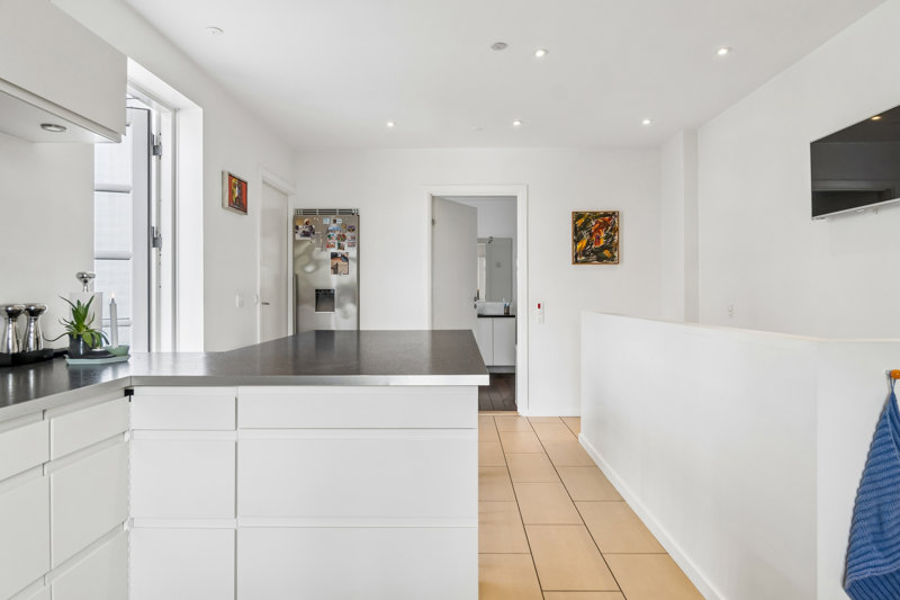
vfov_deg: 59.5
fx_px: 525
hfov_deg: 81.2
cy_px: 300
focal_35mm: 21
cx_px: 450
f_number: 8
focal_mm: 14
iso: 200
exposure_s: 1/50
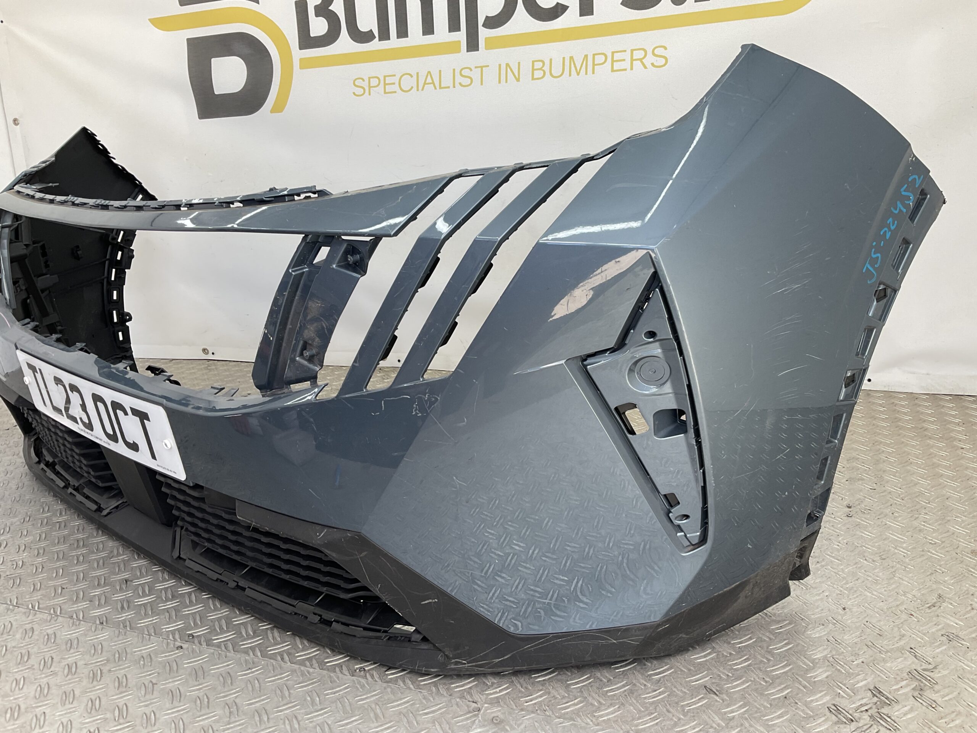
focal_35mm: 29
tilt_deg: -18.4
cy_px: 366
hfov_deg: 61.7
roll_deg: +2.0
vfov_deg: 48.2
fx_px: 818
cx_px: 488
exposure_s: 1/100
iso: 20
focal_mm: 3
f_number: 1.8
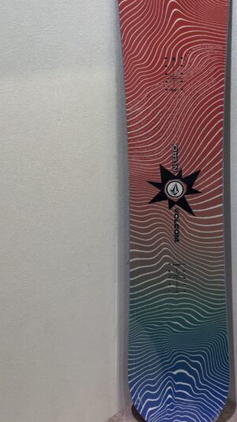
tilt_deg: -12.5
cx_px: 174
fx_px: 470
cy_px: 126
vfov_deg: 47.2
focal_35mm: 42
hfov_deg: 27.9
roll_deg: +0.6
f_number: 1.6
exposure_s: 1/100
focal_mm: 5.96
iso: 100
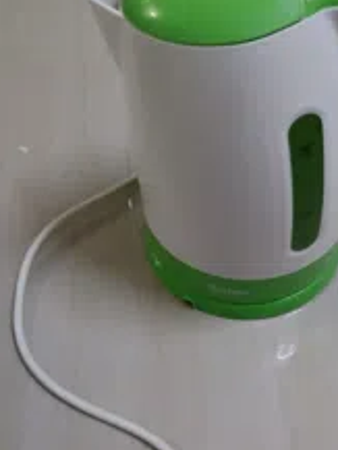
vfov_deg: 39.6
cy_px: 245
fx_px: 624
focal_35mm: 48
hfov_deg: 30.0
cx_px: 236
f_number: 1.8
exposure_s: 1/25
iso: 400
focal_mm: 3.98
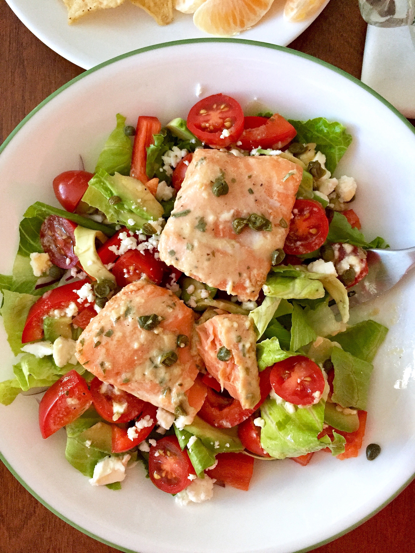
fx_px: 464
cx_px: 208
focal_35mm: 29
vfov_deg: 61.7
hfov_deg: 48.2
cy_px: 276
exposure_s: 1/30
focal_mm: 4.15
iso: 200
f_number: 2.2
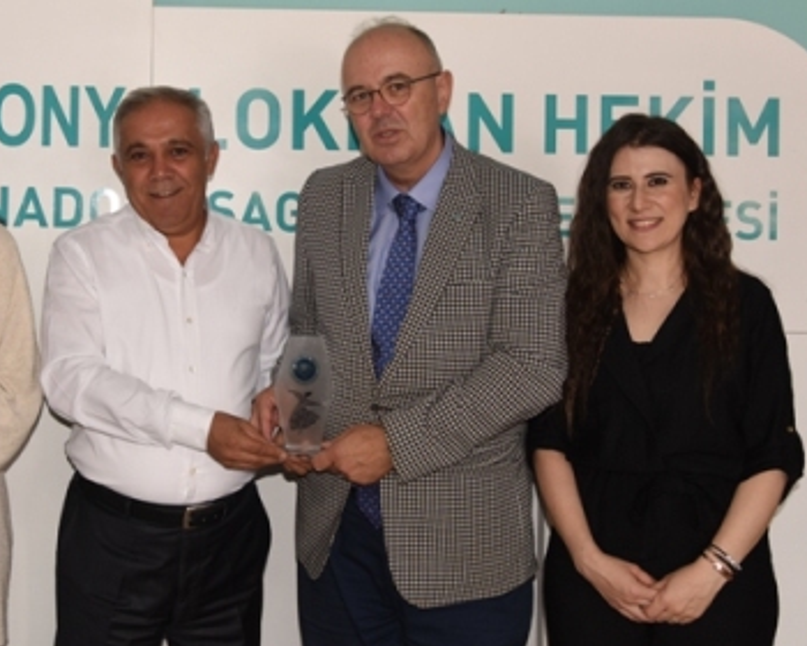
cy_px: 218
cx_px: 214
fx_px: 1314
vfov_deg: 27.5
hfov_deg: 33.6
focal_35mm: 55
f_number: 4
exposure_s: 1/60
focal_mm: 32
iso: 400
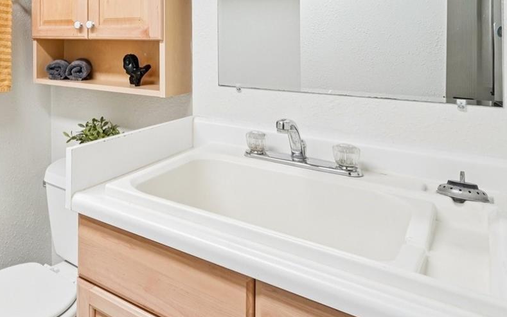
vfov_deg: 38.0
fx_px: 428
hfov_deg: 50.9
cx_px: 15
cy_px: 33
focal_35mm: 31
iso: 800
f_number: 8
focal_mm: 10
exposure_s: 1/6
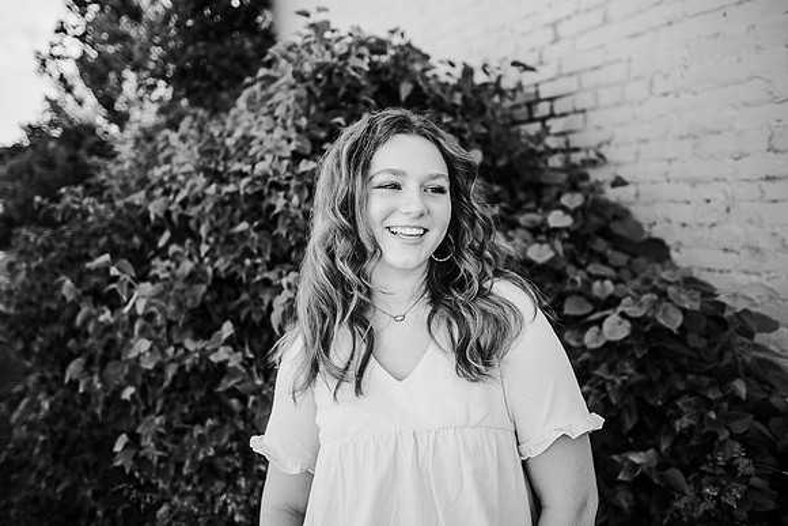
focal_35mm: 24
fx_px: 525
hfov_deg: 73.7
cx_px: 394
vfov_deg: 53.2
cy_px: 263
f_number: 2
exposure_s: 1/640
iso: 100
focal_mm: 24
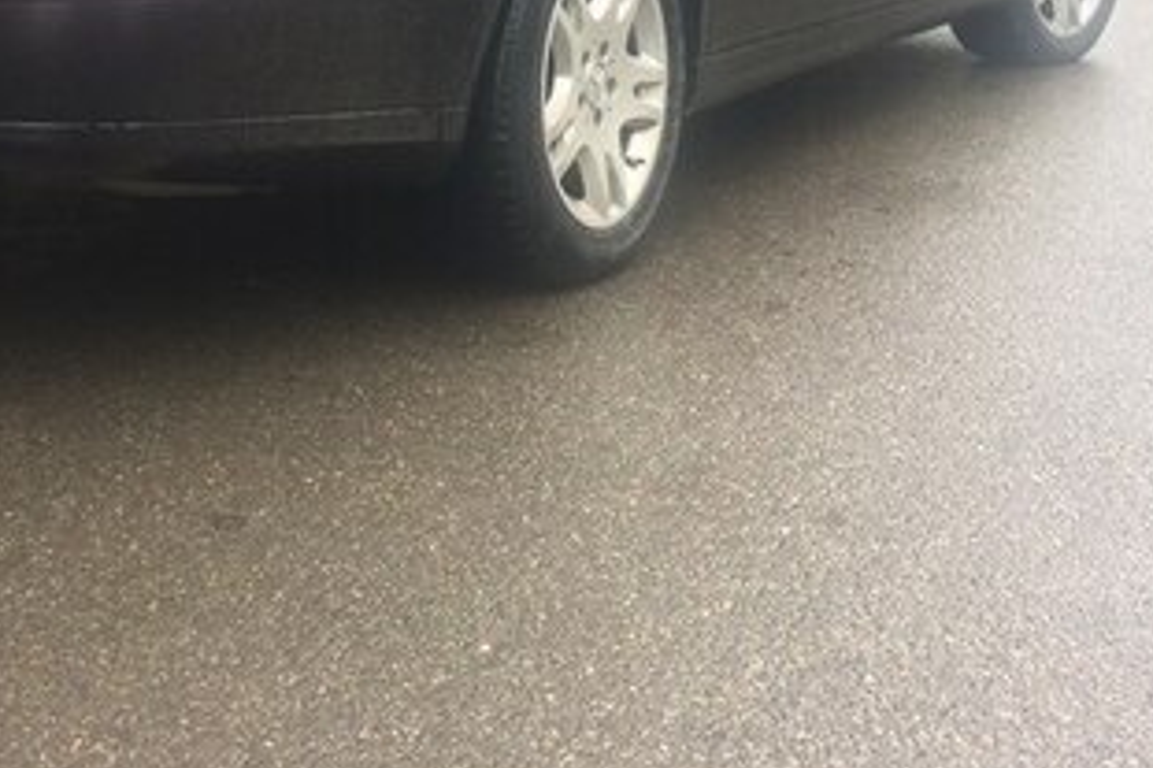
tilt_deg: -6.0
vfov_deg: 20.3
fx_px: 2049
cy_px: -69
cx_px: 475
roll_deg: -0.6
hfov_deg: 31.4
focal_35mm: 64
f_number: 2.2
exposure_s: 1/100
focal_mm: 4.15
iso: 64
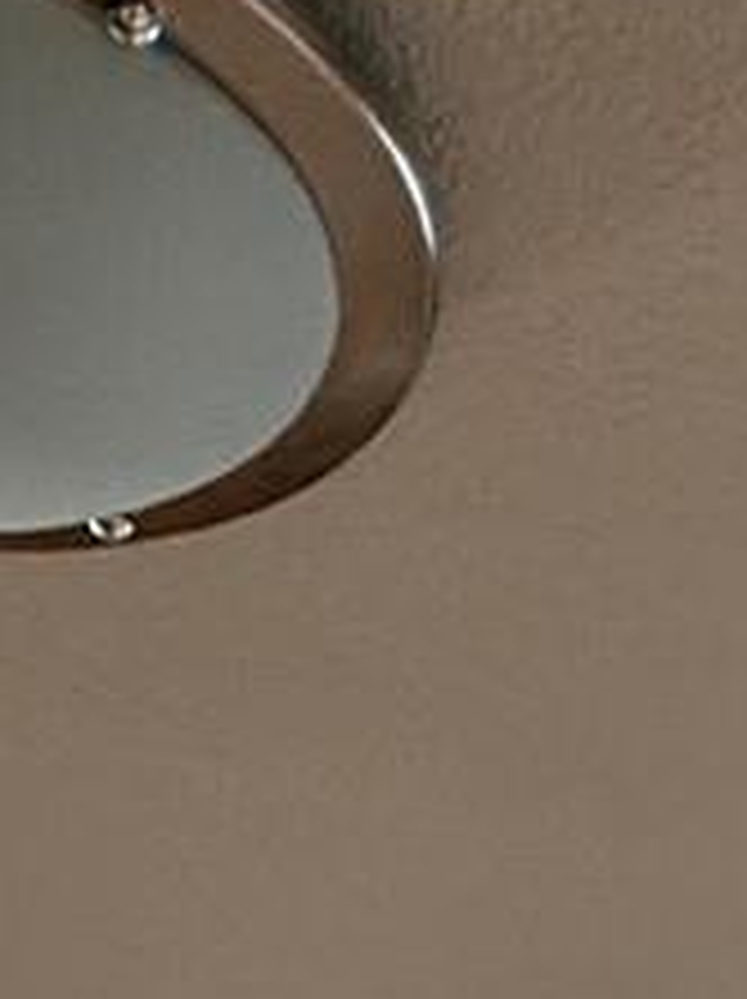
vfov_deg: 14.9
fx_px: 2912
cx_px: 756
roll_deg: -0.5
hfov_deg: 14.4
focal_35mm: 101
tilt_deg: -0.7
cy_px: 2133
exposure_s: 1/60
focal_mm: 2.22
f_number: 2.2
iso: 400
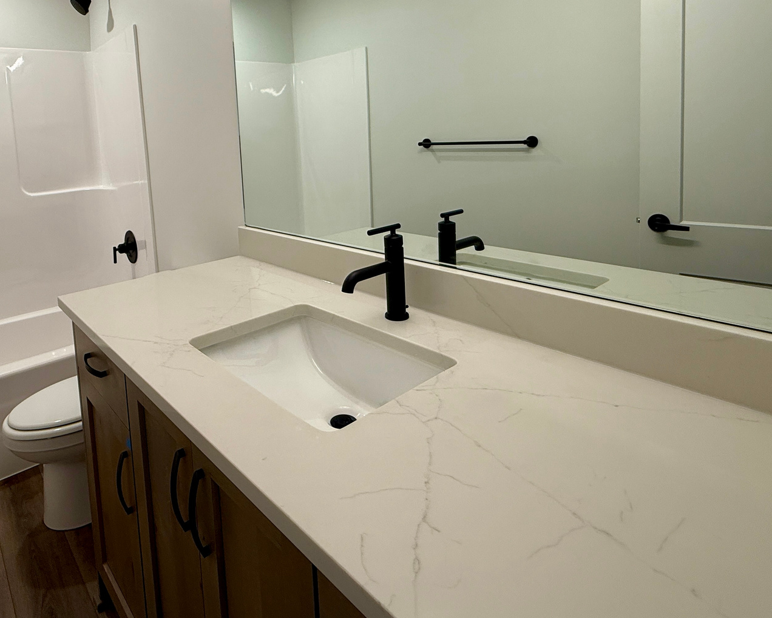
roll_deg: +3.4
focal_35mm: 22
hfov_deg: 73.9
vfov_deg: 60.7
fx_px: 503
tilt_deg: -4.1
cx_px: 296
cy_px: 179
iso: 100
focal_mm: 2.22
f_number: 2.2
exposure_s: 1/120
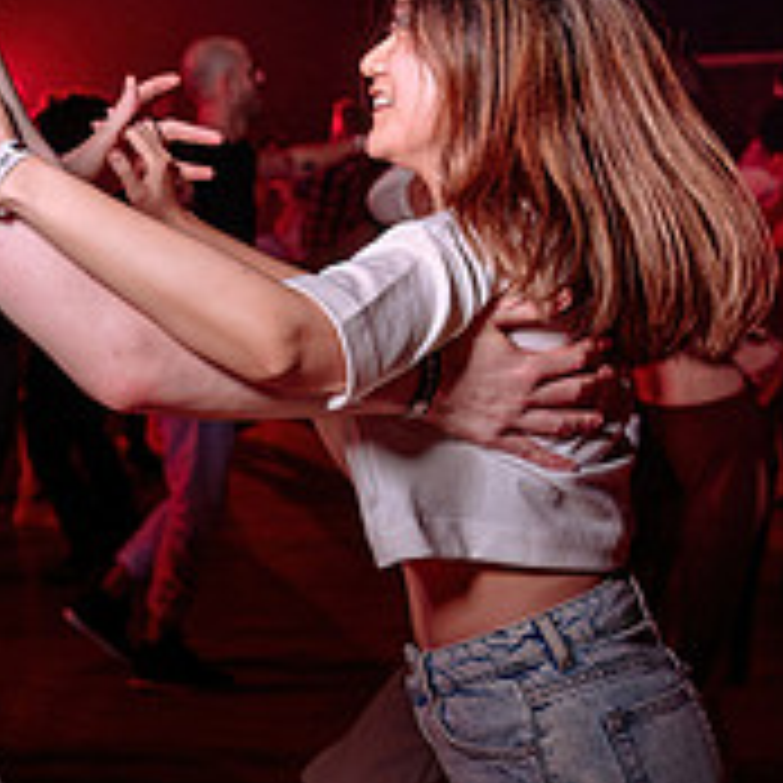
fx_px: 2098
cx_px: 33
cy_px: 330
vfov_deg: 21.1
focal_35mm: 82
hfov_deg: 20.6
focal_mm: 26
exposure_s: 1/100
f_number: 3.2
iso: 1000
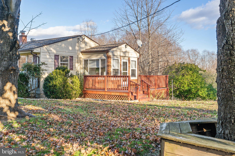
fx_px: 228
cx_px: 118
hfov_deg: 54.4
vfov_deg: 37.8
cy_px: 78
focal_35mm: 35
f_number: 8
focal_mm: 35
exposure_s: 1/320
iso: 400
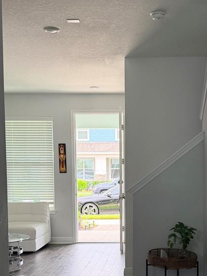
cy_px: 199
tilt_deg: -3.6
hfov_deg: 27.8
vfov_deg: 36.2
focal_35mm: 52
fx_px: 415
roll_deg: +0.6
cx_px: 139
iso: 200
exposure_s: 1/148
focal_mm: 6.76
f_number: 1.78
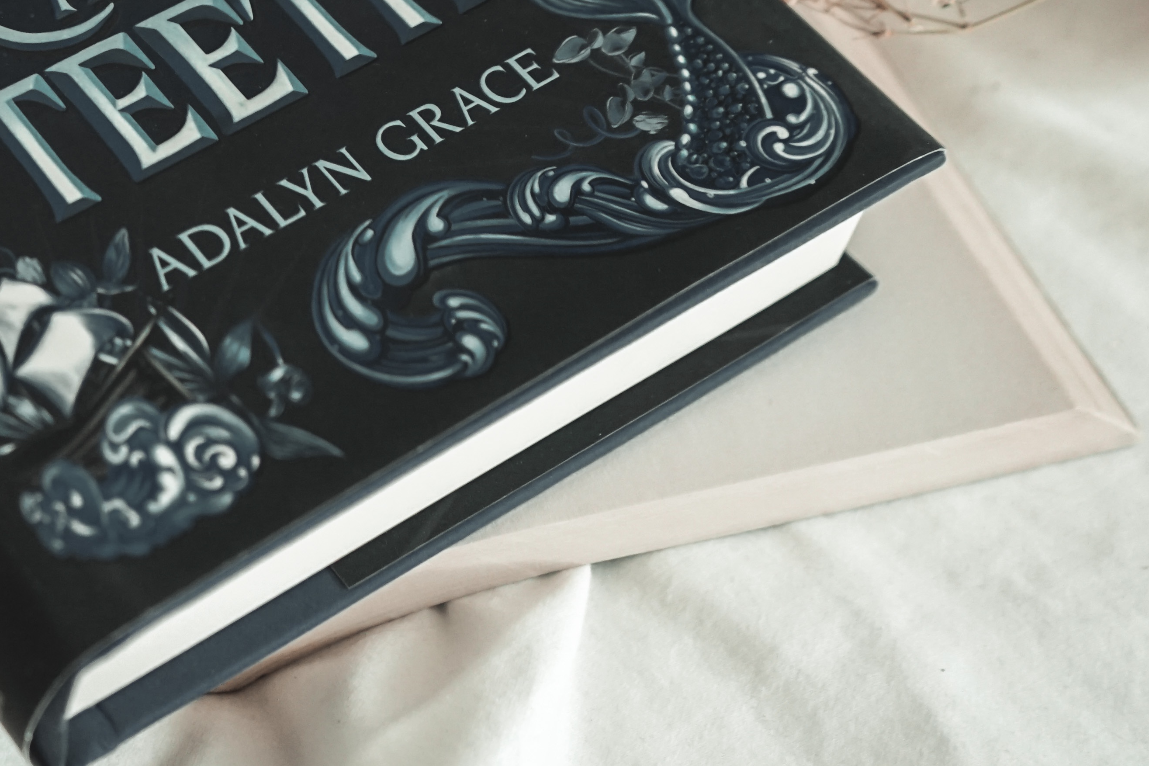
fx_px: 2330
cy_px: 77
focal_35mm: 73
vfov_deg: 18.4
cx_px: -116
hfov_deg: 25.7
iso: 1600
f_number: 4
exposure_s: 1/60
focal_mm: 32
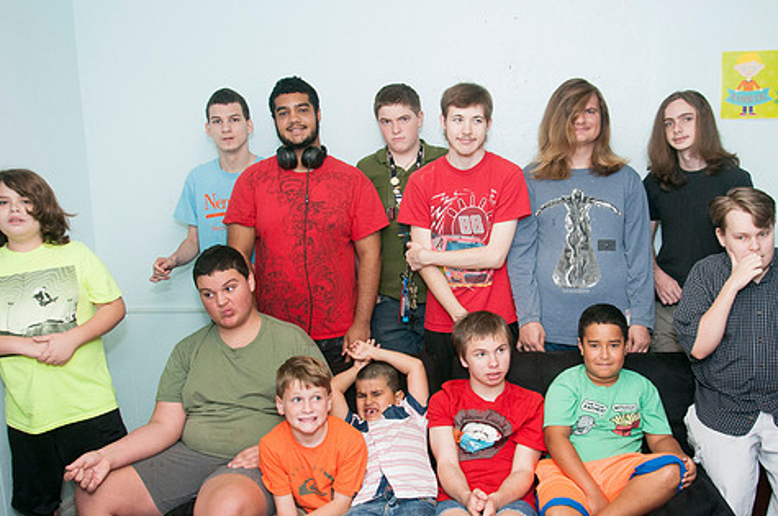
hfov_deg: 56.9
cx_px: 465
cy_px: 299
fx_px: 712
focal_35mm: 33
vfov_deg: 39.7
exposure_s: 1/125
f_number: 5.6
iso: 400
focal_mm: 18
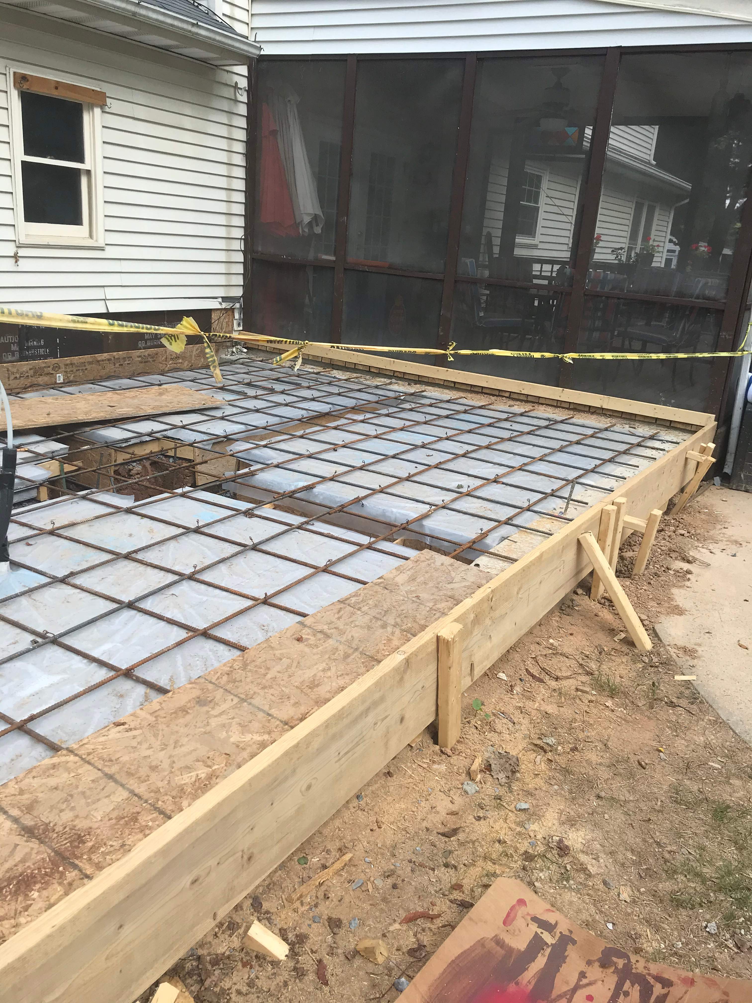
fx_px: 811
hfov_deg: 49.7
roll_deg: -3.3
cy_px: 502
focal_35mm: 28
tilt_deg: -19.4
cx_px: 376
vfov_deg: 63.4
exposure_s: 1/1277
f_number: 1.8
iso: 20
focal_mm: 3.99
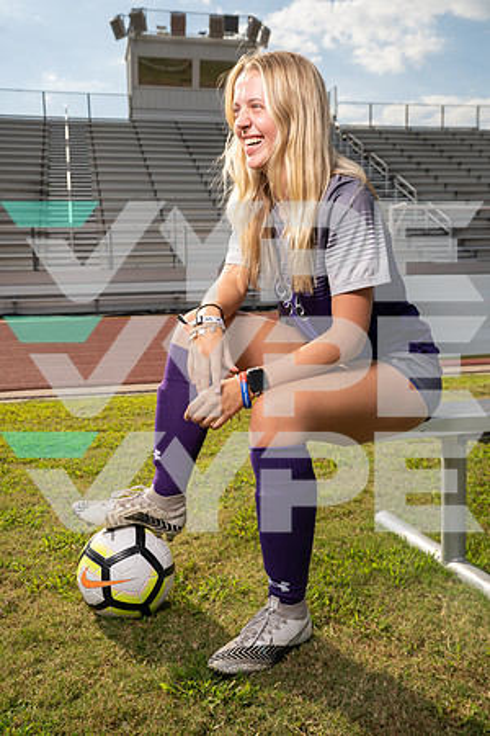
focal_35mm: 35
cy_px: 368
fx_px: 715
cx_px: 245
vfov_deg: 54.4
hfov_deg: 37.9
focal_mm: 35
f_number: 8
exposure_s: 1/640
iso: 250
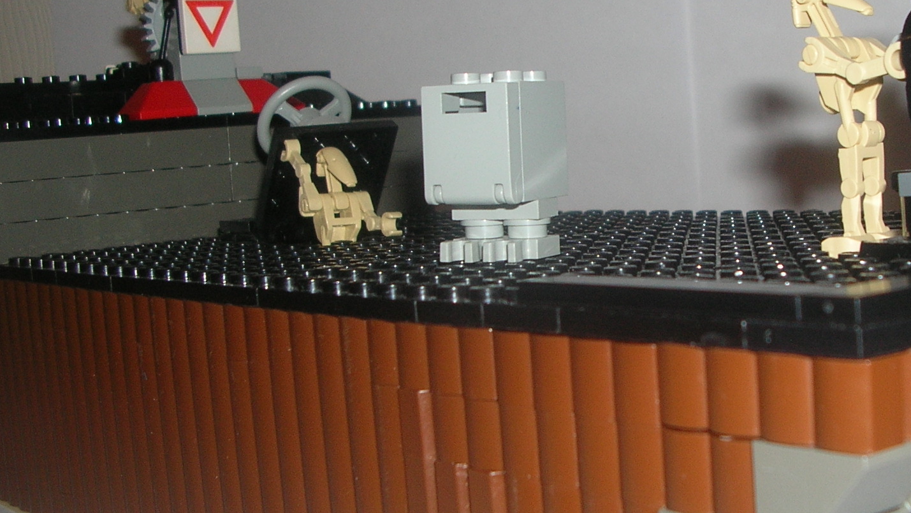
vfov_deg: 19.7
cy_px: 228
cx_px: 648
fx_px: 1474
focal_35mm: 61
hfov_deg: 33.9
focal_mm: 5.8
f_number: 2.8
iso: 50
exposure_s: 1/60.1
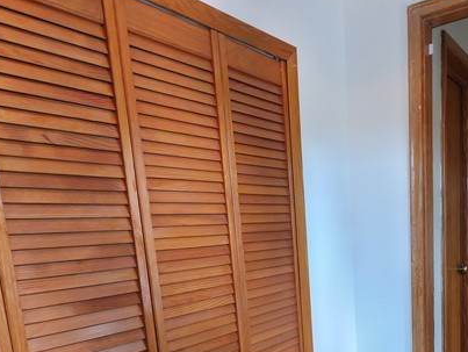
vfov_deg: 39.5
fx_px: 447
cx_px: 303
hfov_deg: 54.4
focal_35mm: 33
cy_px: 324
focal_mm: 2.2
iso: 100
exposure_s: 1/30
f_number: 1.9
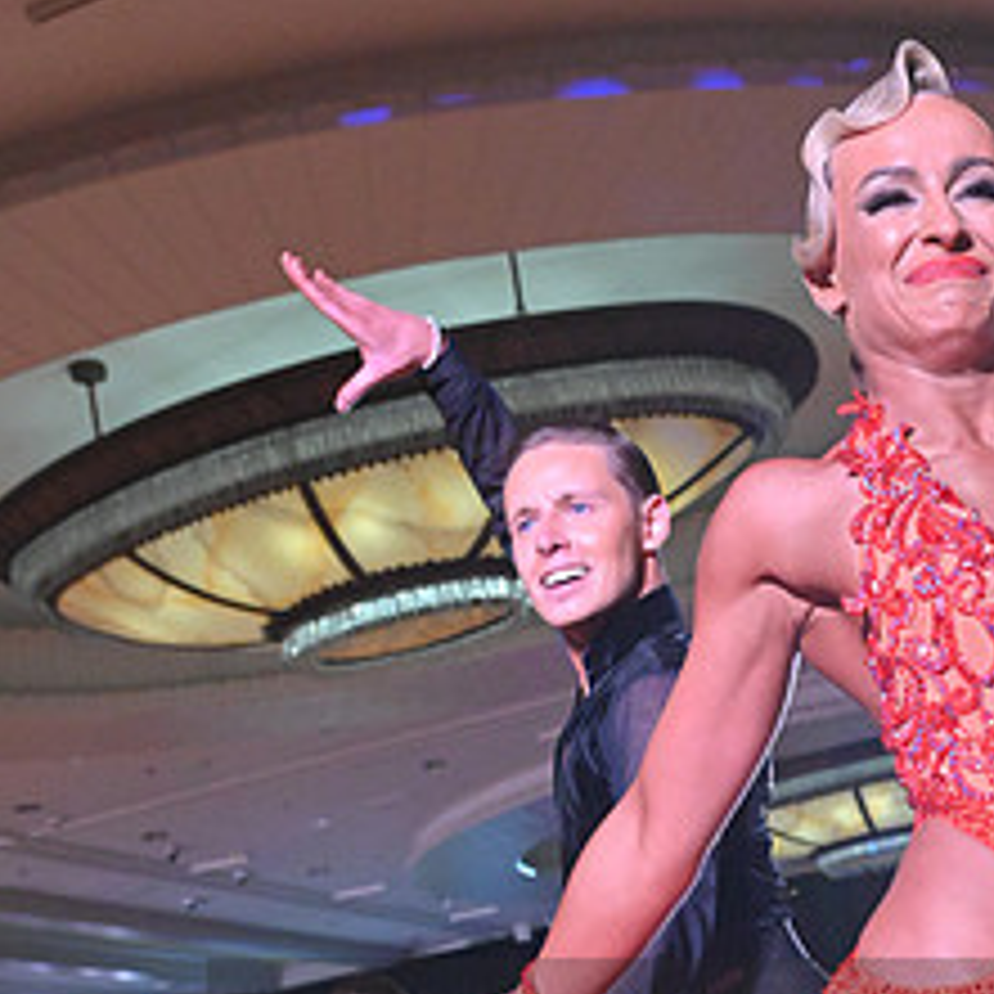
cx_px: 830
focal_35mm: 67
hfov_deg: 25.2
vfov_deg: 24.0
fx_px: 2177
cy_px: 1111
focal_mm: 30
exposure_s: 1/400
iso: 6400
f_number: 5.6
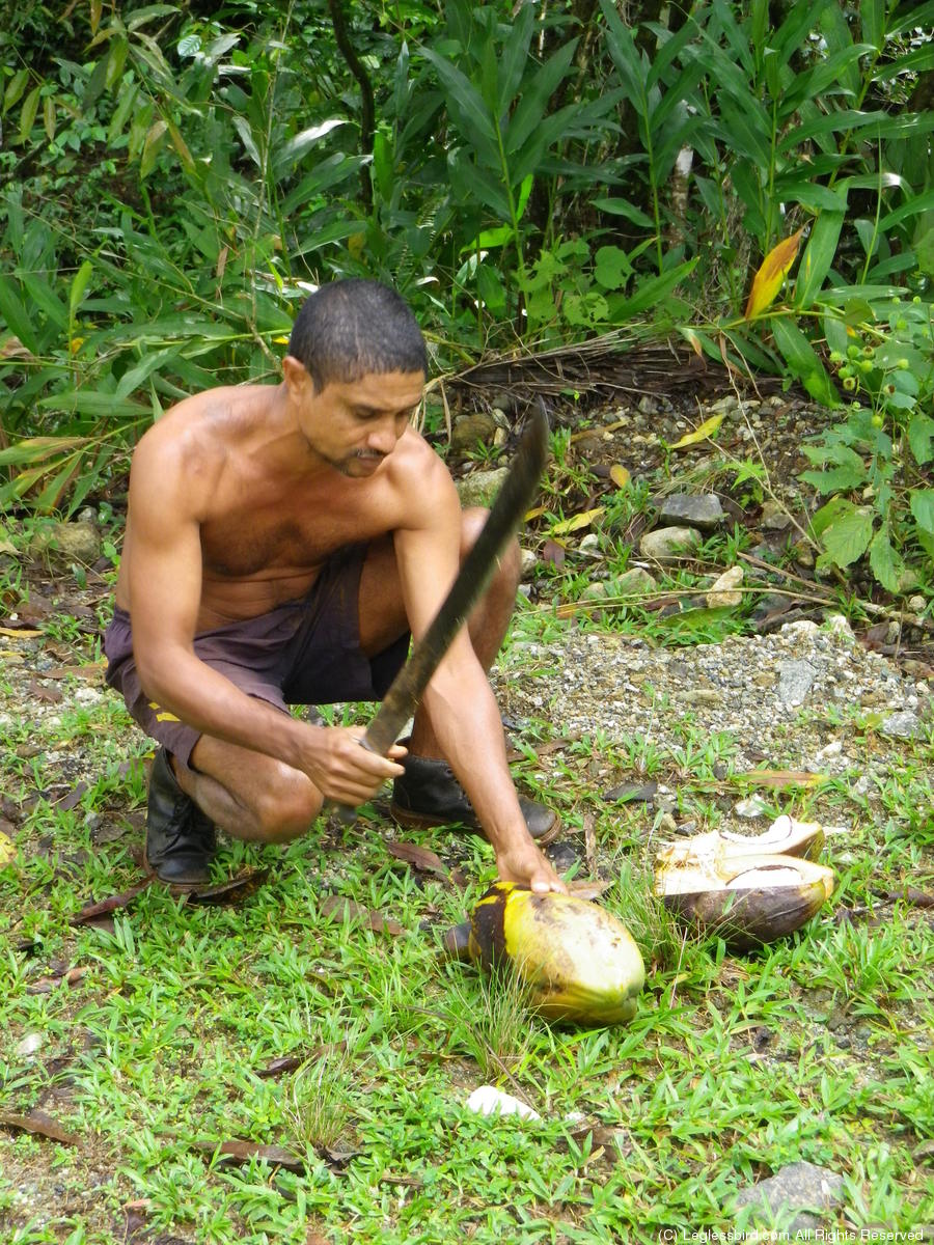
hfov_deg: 24.8
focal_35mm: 59
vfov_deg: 32.7
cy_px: 622
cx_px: 467
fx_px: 2123
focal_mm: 10.4
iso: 200
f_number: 4.5
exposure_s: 1/60
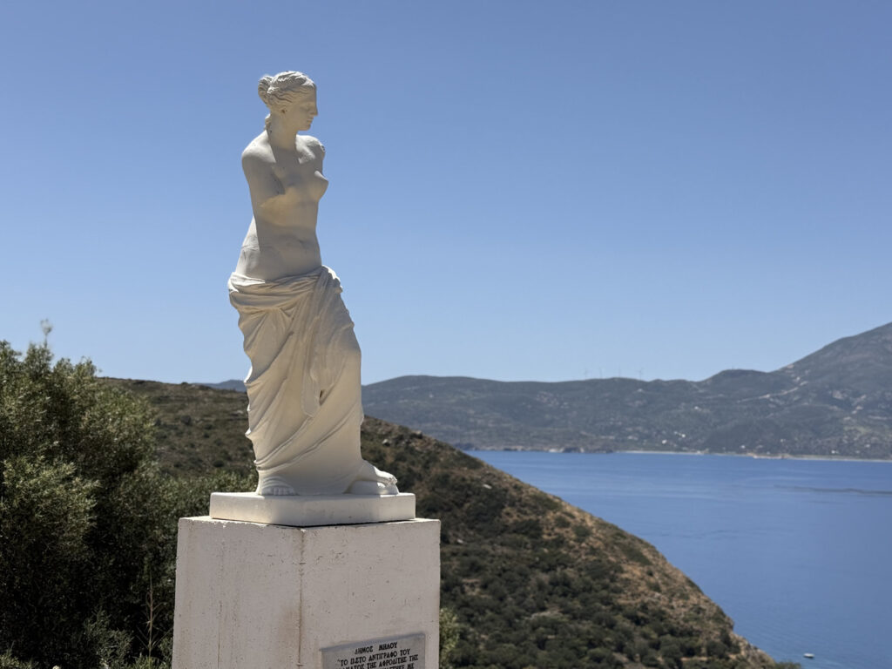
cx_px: 446
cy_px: 334
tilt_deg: +4.8
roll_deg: -1.6
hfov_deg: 39.7
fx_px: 1237
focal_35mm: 48
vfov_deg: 30.3
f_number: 1.78
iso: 64
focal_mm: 6.76
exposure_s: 1/7874
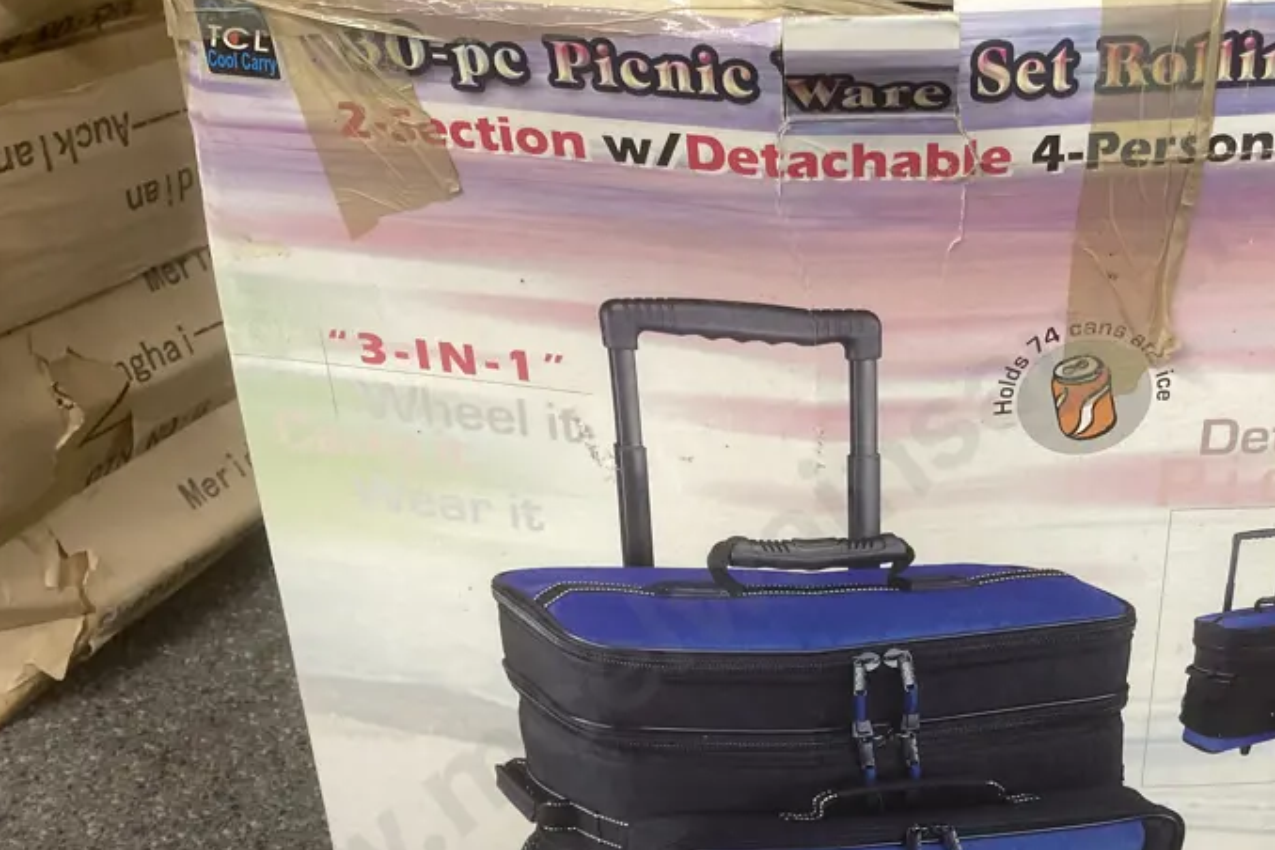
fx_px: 1558
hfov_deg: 43.4
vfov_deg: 30.5
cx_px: 923
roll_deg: -1.6
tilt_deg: -27.1
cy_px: 448
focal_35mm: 44
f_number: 1.8
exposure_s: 1/50
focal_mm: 3.99
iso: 160
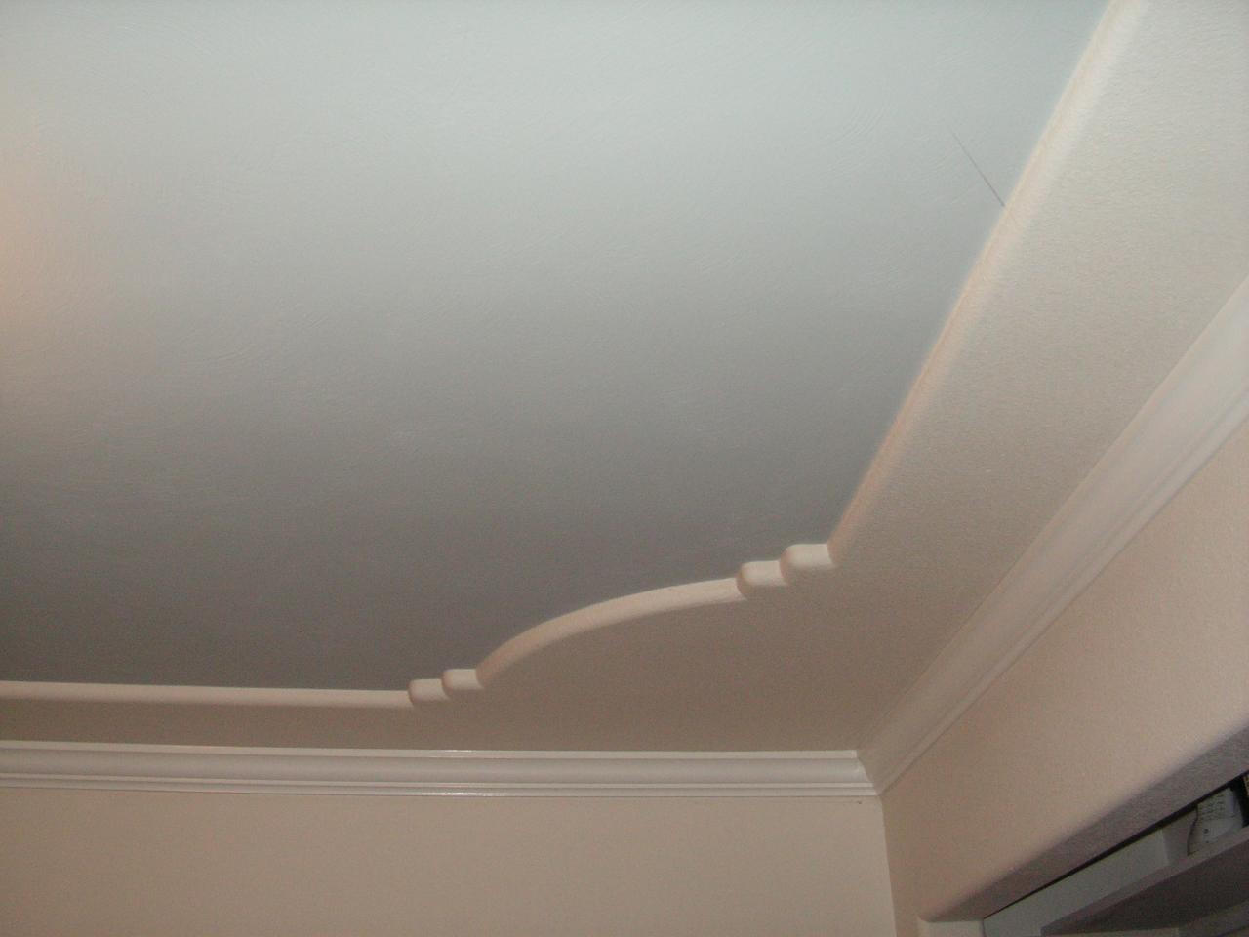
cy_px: 468
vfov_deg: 39.7
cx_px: 624
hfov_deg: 51.4
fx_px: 1299
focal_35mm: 36
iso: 160
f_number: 3.2
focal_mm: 6
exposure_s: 1/40
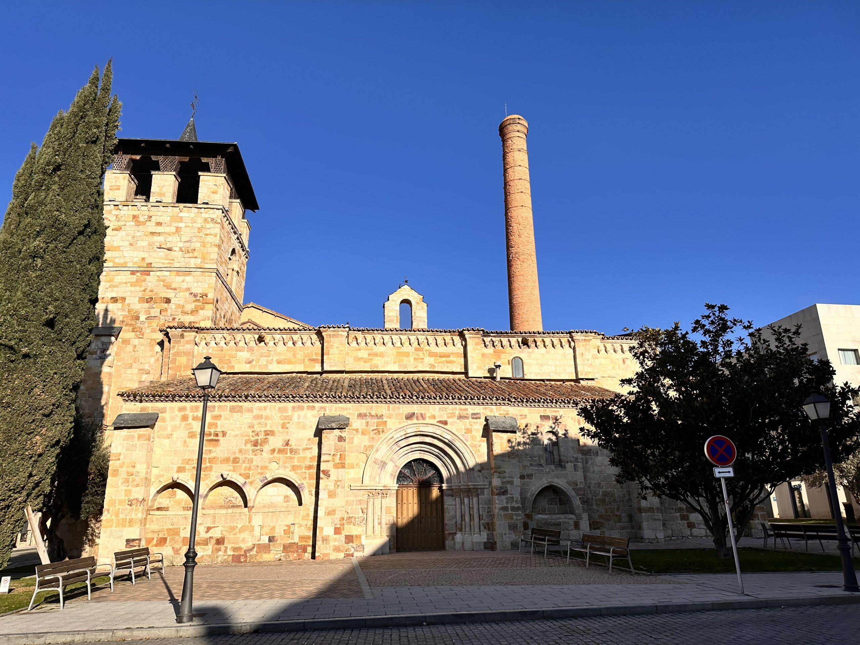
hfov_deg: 71.6
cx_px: 430
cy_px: 322
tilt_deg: +17.6
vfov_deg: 56.8
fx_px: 596
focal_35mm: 24
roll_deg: +1.4
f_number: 1.78
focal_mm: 6.86
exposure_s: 1/6211
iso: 80
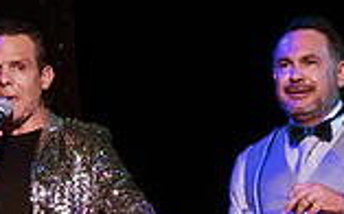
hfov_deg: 15.6
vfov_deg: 9.5
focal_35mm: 132
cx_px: 324
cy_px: 378
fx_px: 1237
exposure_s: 1/100
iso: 1600
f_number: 5.6
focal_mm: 35
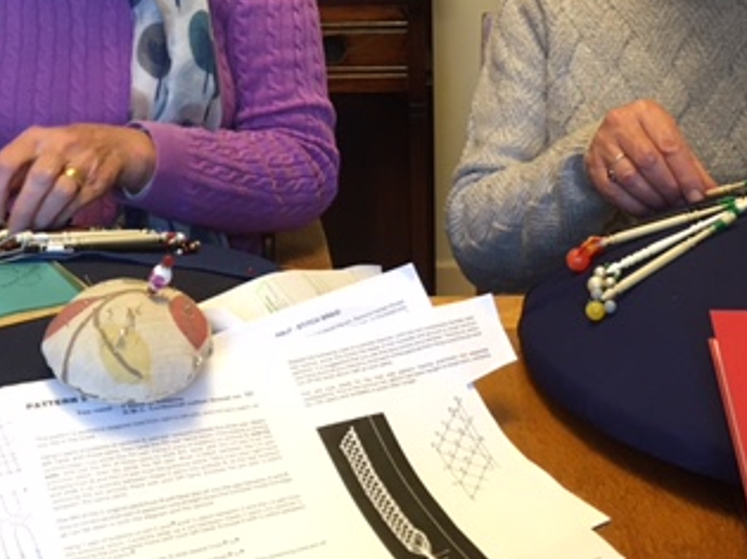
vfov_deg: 24.0
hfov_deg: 32.7
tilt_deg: -11.5
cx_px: 422
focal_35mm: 59
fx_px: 1273
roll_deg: +0.2
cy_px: 43
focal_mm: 4.15
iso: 160
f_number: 2.2
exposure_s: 1/33
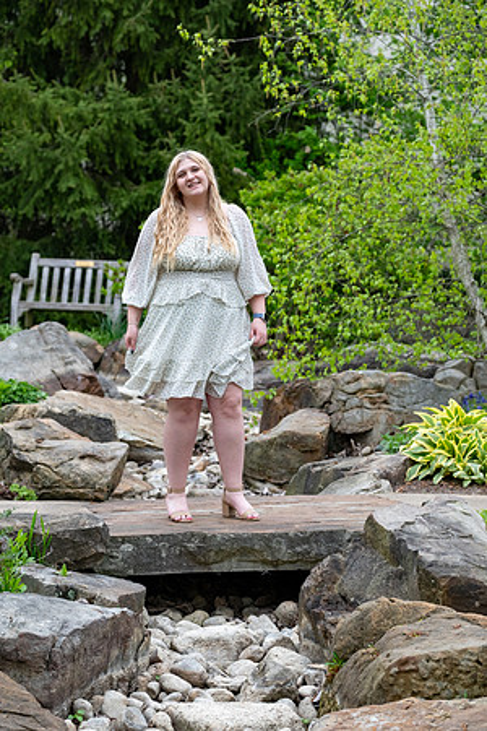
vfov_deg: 19.1
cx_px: 244
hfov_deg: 12.8
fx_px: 2171
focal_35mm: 107
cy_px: 366
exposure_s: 1/400
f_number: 4
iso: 250
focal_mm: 71.5
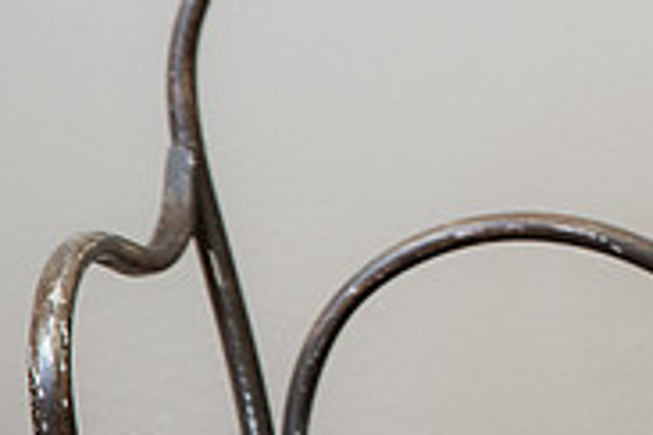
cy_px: -51
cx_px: 1041
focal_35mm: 238
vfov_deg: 5.8
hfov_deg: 8.4
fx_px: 4317
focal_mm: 70
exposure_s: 1/125
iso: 800
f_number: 3.2
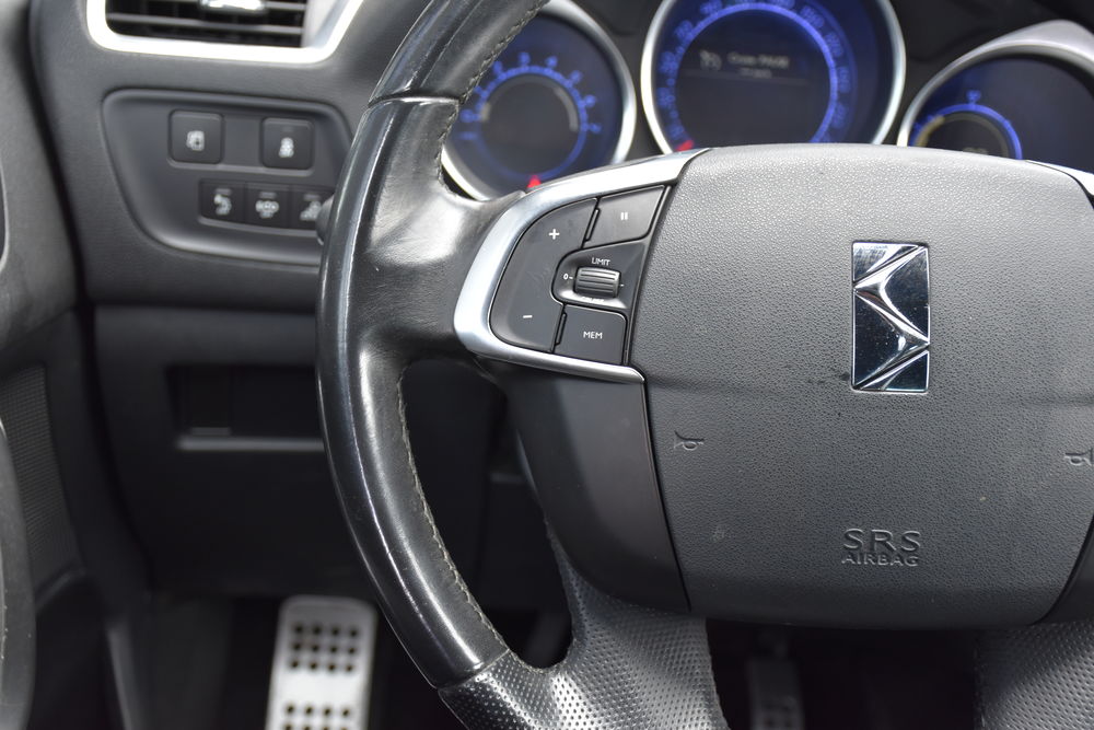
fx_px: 1550
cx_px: 547
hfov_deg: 38.9
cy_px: 365
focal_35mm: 51
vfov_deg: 26.5
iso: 560
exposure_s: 1/60
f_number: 4.2
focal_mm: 34
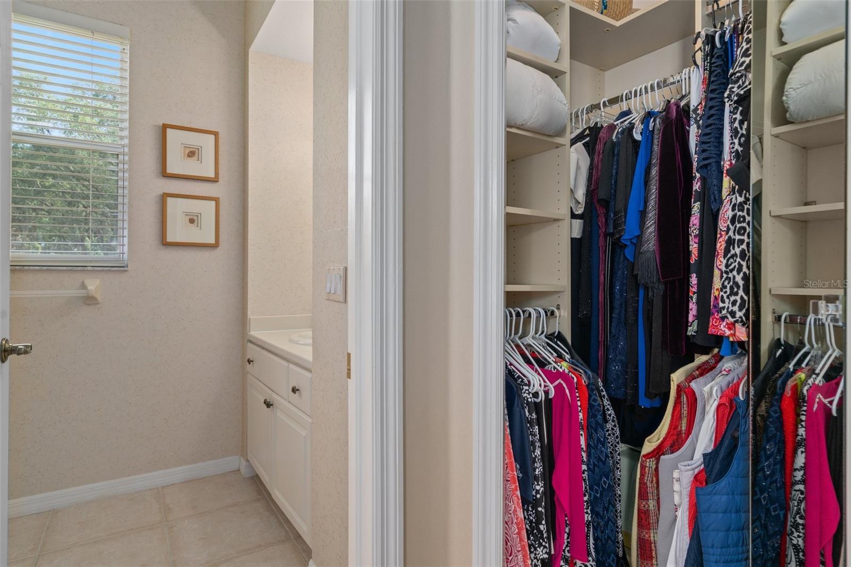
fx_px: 449
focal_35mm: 19
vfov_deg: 64.5
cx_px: 426
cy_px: 284
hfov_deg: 86.9
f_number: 8
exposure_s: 1/5
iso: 320
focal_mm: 19
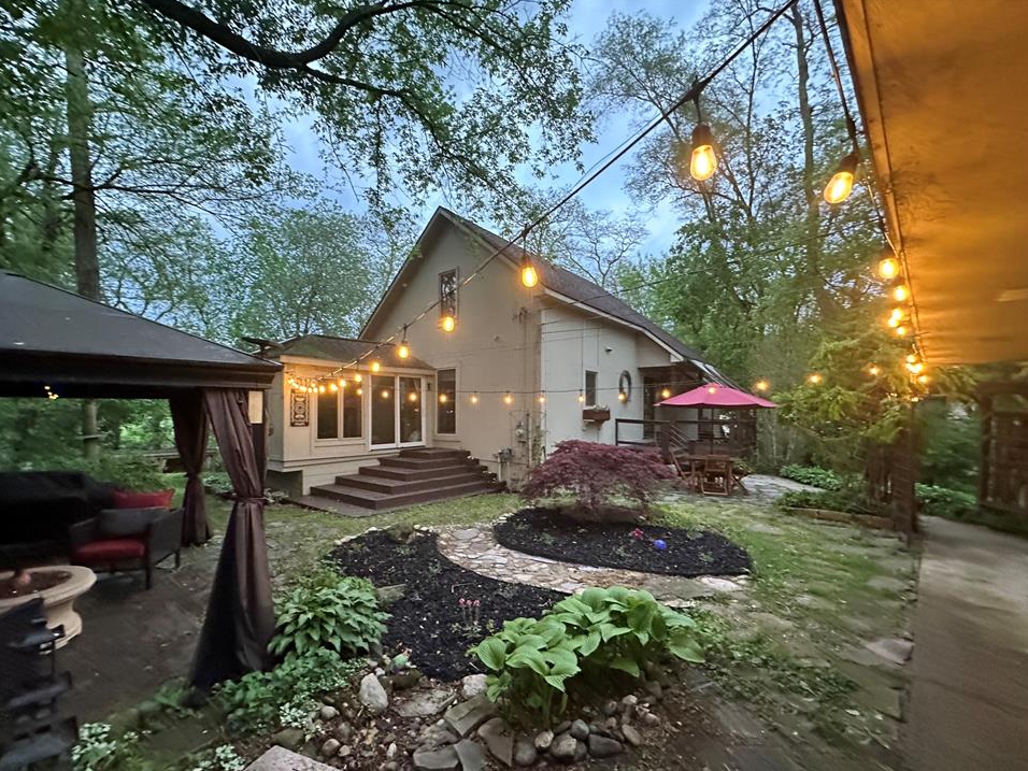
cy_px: 411
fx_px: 445
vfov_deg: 81.6
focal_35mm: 15
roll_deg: -0.7
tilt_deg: -0.3
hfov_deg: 98.1
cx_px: 498
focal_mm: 2.22
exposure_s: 1/60
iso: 1000
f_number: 2.2
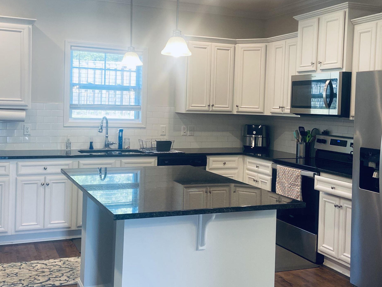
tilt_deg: -2.8
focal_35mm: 43
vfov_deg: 33.6
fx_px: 475
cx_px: 180
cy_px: 130
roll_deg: -1.1
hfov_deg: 43.8
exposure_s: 1/60
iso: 64
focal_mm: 4.25
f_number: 1.8
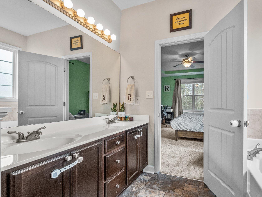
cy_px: 99
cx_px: 150
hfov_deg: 90.4
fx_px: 129
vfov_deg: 74.7
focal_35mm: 17
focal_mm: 7
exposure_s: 1/20
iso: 400
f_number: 4
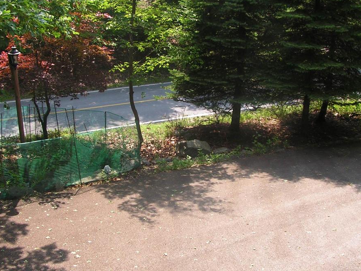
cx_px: 200
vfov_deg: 26.6
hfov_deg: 34.9
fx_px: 574
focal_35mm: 55
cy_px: 127
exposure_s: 1/80
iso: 50
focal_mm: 6.3
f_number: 5.6
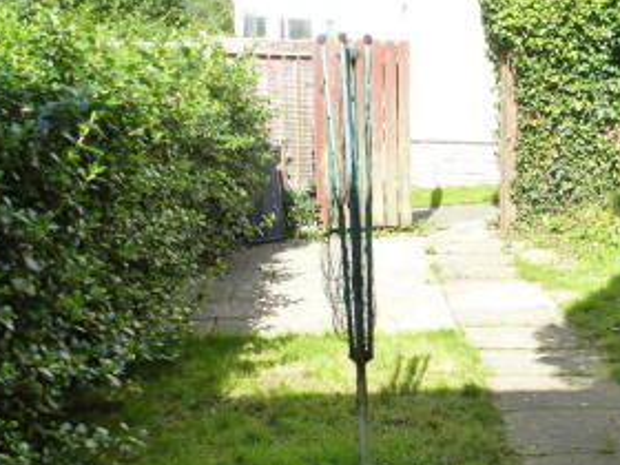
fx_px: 896
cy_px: 338
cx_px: 544
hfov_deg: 36.1
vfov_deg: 28.8
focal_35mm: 50
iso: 160
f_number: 4
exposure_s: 1/250
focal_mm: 4.3
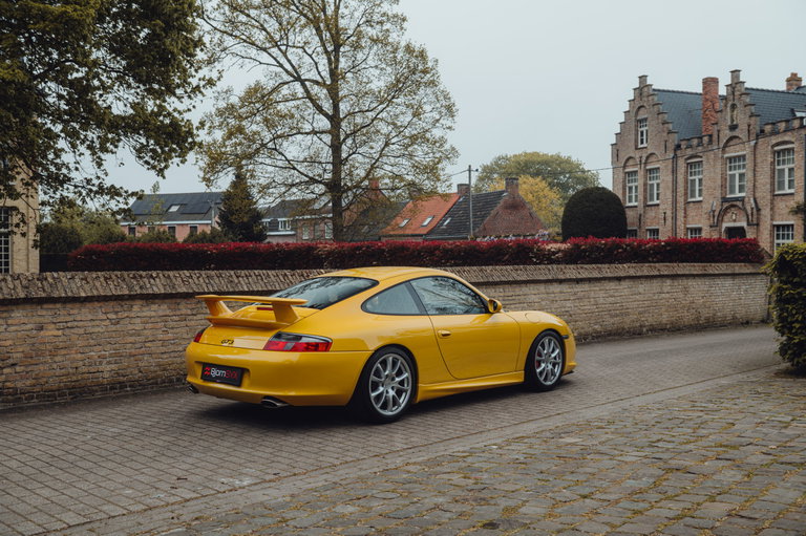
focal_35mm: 36
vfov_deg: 36.8
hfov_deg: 53.2
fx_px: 805
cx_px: 403
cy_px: 268
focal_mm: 36
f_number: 5.6
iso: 200
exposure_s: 1/200
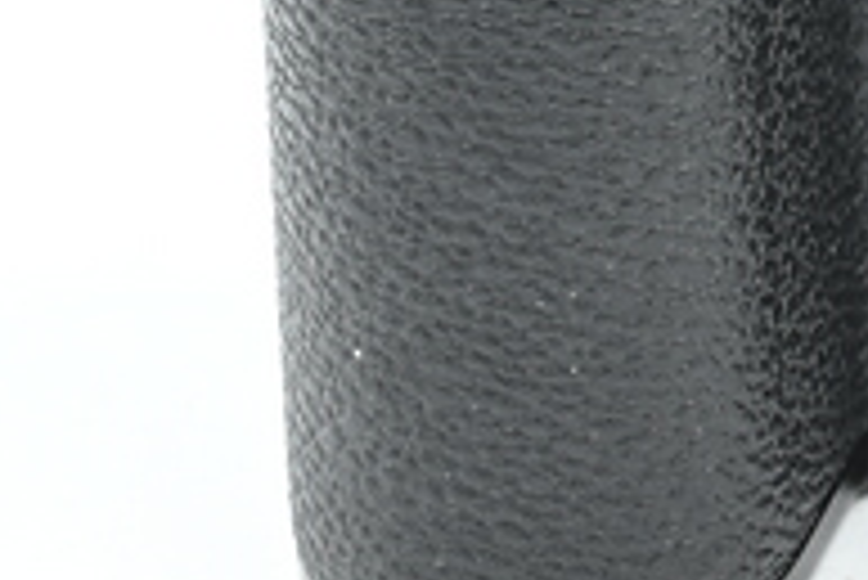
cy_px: -366
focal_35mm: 383
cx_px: 1736
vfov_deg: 3.6
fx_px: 9241
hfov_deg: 5.3
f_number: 14
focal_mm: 74
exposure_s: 1/6
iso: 100
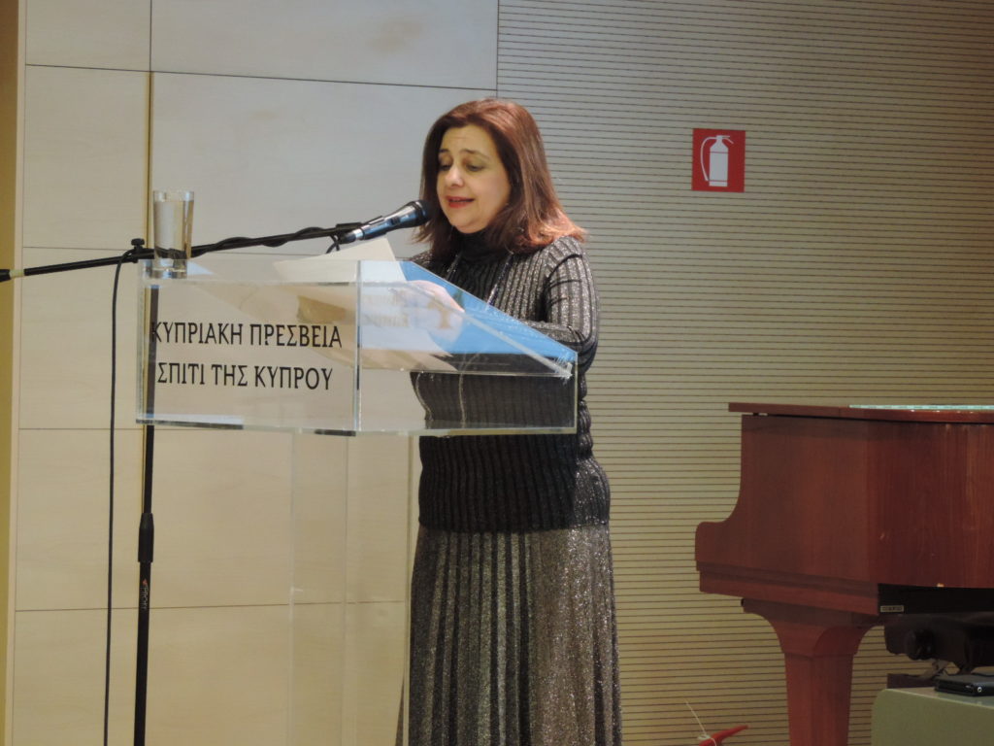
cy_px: 373
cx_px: 497
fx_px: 3877
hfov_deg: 14.6
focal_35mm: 135
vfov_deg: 11.0
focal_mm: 24
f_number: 4.3
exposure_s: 1/20
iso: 800
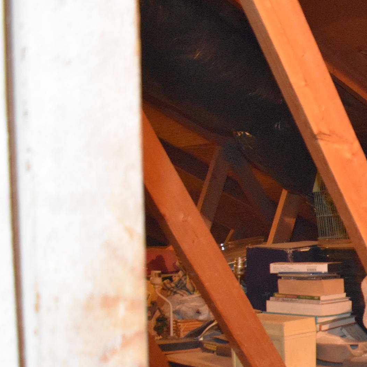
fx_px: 864
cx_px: 478
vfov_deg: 23.5
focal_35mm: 72
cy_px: 312
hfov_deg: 21.6
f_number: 3.8
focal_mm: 20
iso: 5600
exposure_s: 1/60
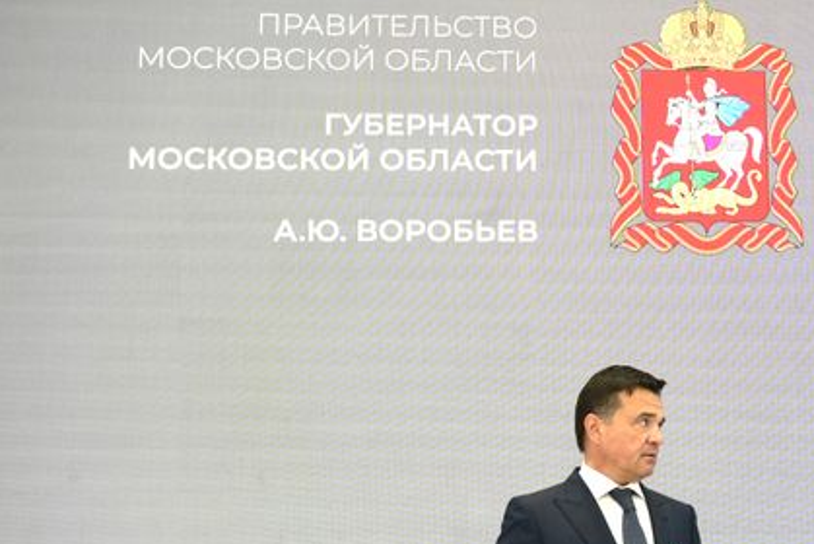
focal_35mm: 50
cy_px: 420
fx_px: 1131
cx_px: 663
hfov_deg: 38.0
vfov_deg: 26.6
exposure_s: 1/125
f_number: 4.5
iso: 1000
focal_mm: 30
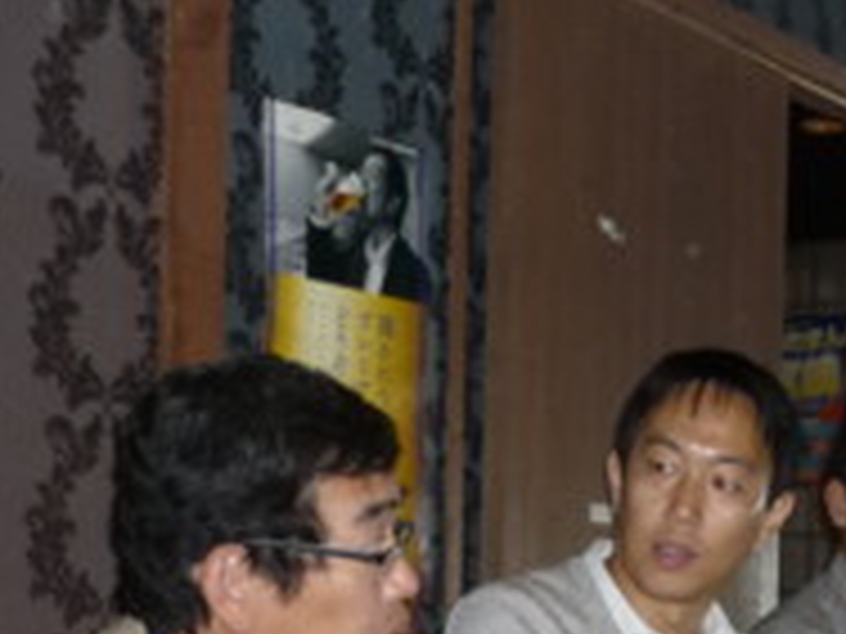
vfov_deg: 18.2
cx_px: 824
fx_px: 1931
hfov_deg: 23.8
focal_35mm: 79
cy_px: 634
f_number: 2.8
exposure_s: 1/30
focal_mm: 5.5
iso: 200
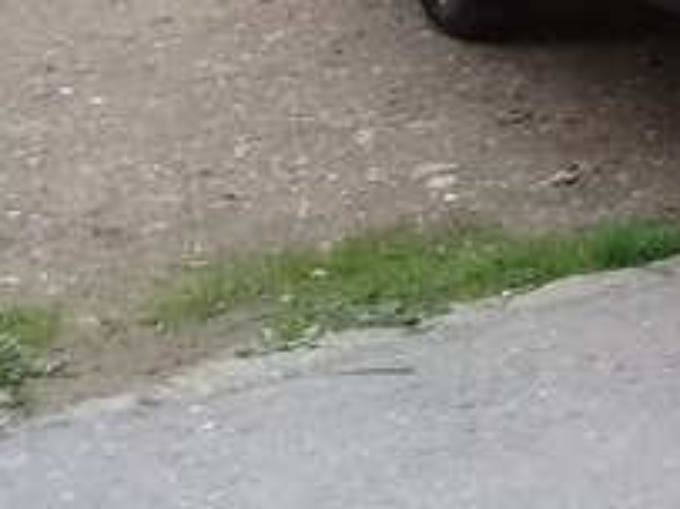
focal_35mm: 101
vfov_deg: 14.3
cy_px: -28
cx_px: 1018
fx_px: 1983
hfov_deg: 17.5
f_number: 2.2
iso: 160
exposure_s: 1/25
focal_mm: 3.3
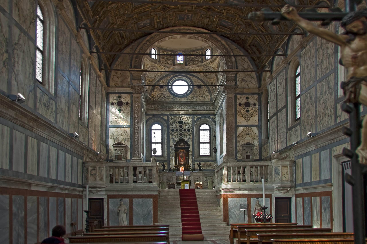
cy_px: 122
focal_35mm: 30
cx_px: 184
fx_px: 306
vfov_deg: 43.6
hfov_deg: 62.0
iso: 100
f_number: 2.2
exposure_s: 1/40
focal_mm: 20
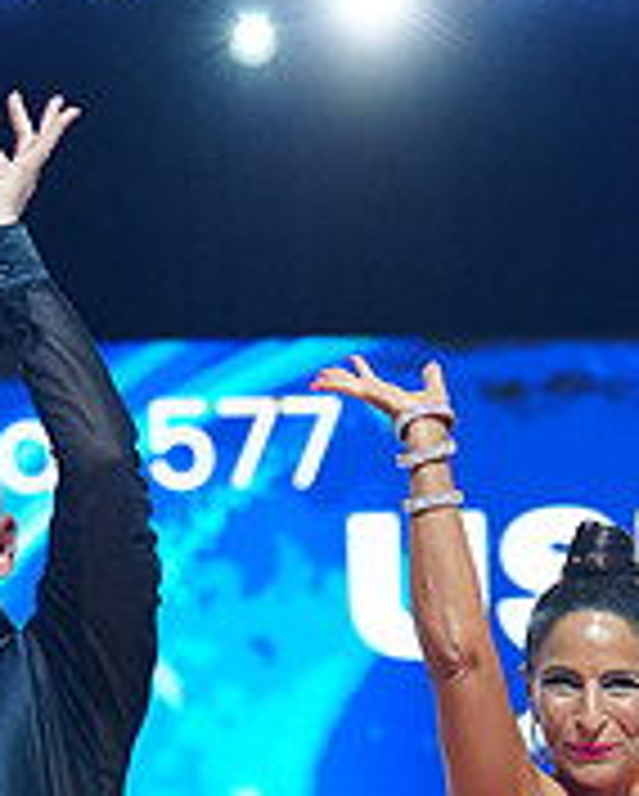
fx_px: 5074
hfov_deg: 7.2
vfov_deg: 8.8
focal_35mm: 215
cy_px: 1169
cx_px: 371
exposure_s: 1/500
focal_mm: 70
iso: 2000
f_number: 2.8
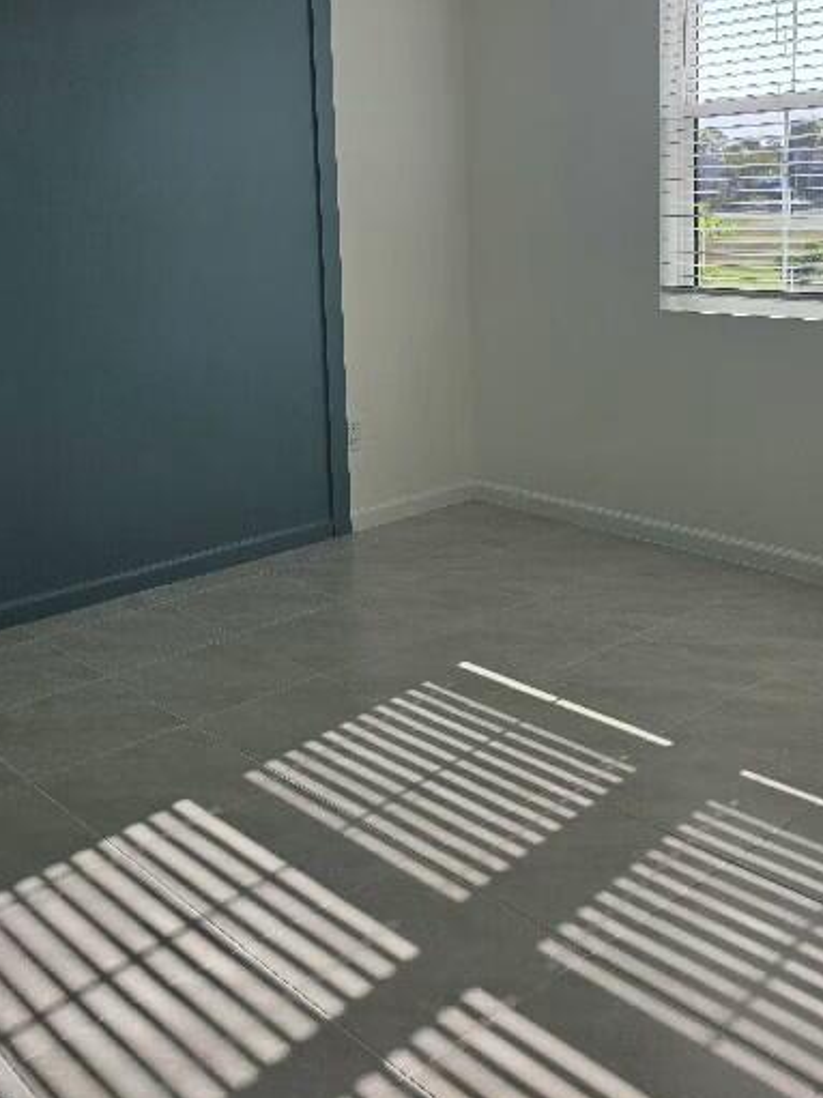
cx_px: 370
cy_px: 335
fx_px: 1142
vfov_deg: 50.1
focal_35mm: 36
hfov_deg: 39.6
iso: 64
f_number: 1.4
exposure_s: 1/5000
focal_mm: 6.5
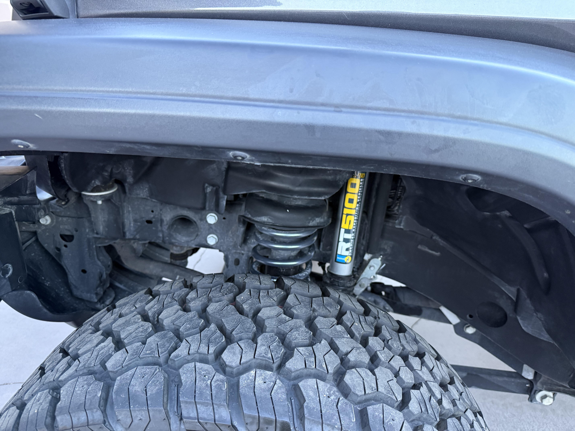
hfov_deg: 71.6
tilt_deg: -23.1
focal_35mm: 24
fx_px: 399
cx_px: 288
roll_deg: +3.1
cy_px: 216
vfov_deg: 56.8
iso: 400
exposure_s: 1/60
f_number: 1.78
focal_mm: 6.76
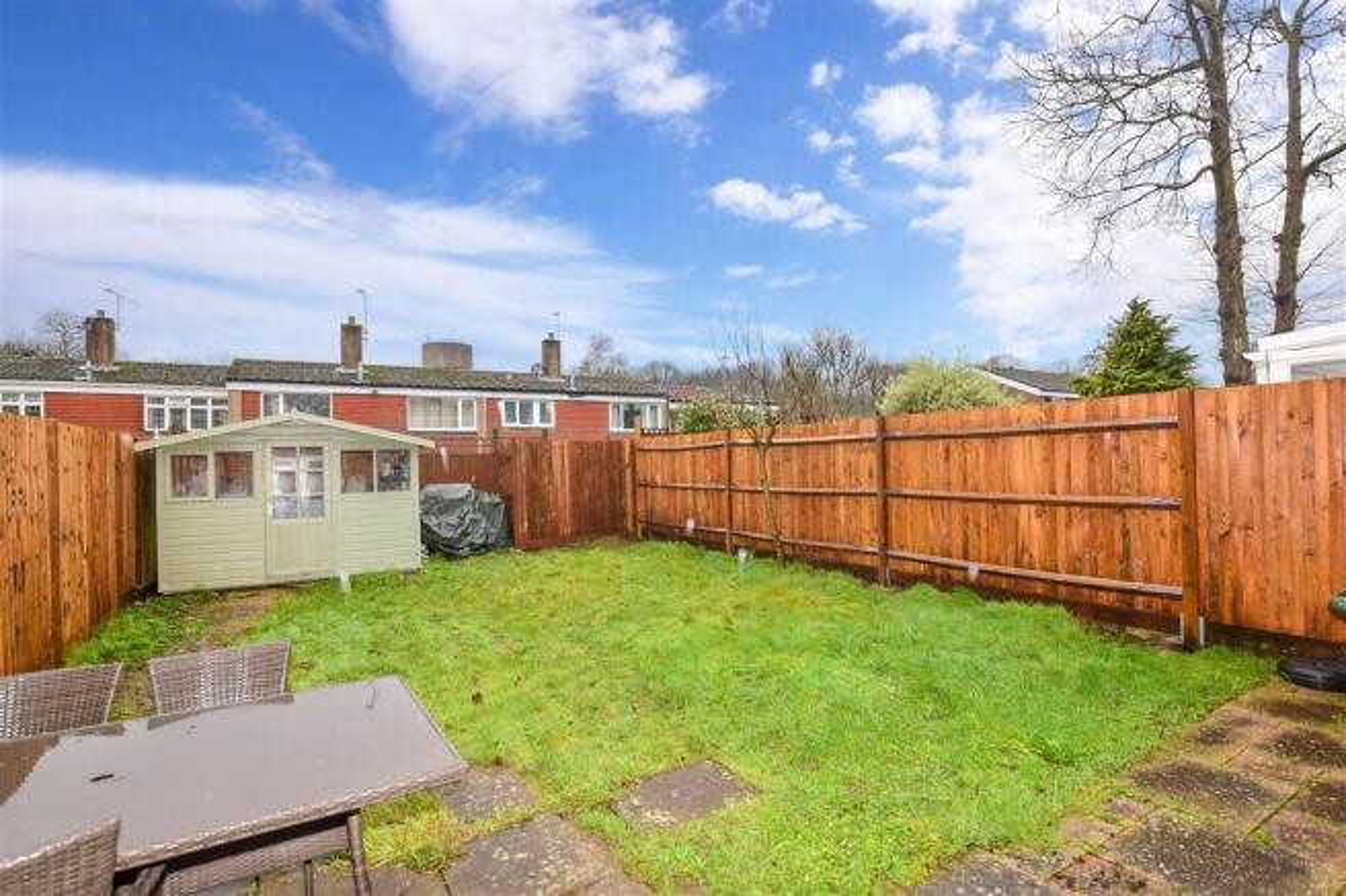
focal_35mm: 15
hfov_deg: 100.4
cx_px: 673
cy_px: 448
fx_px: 561
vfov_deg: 77.3
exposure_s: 1/160
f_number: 6.3
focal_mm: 10
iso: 400
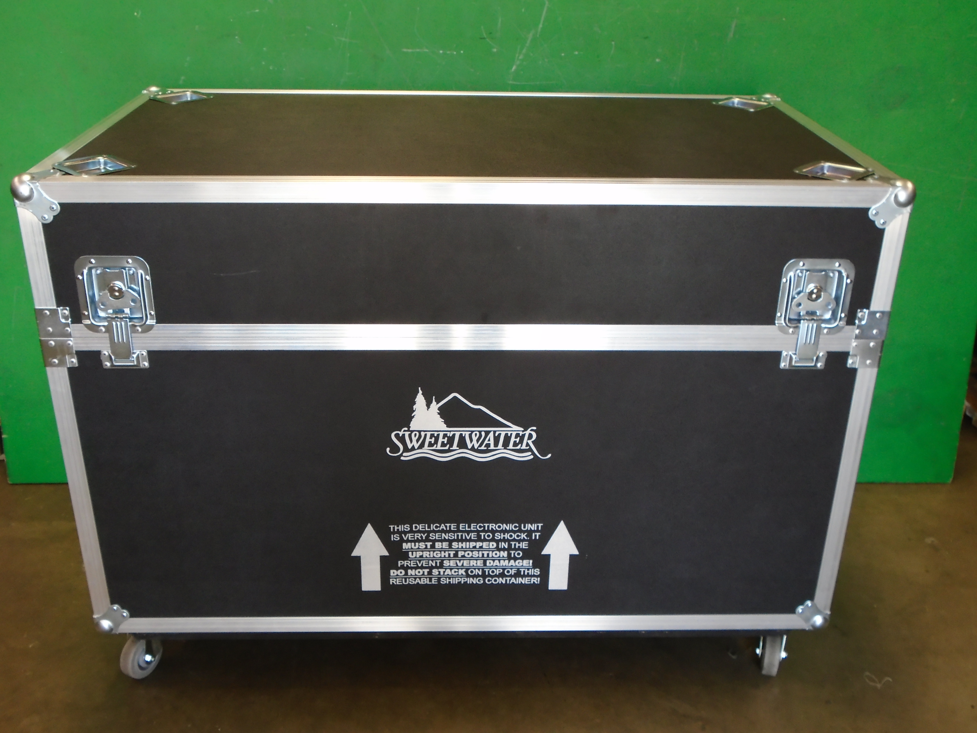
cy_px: 366
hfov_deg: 51.4
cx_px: 488
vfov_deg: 39.7
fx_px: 1016
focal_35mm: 36
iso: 200
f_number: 3.8
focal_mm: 6.4
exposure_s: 1/40
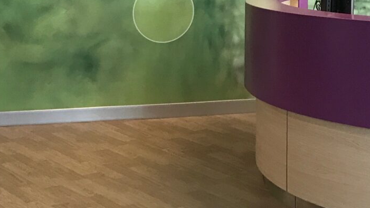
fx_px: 853
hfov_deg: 24.0
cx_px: 302
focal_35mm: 87
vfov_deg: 13.1
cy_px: -113
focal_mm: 3.99
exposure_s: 1/40
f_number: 1.8
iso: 25
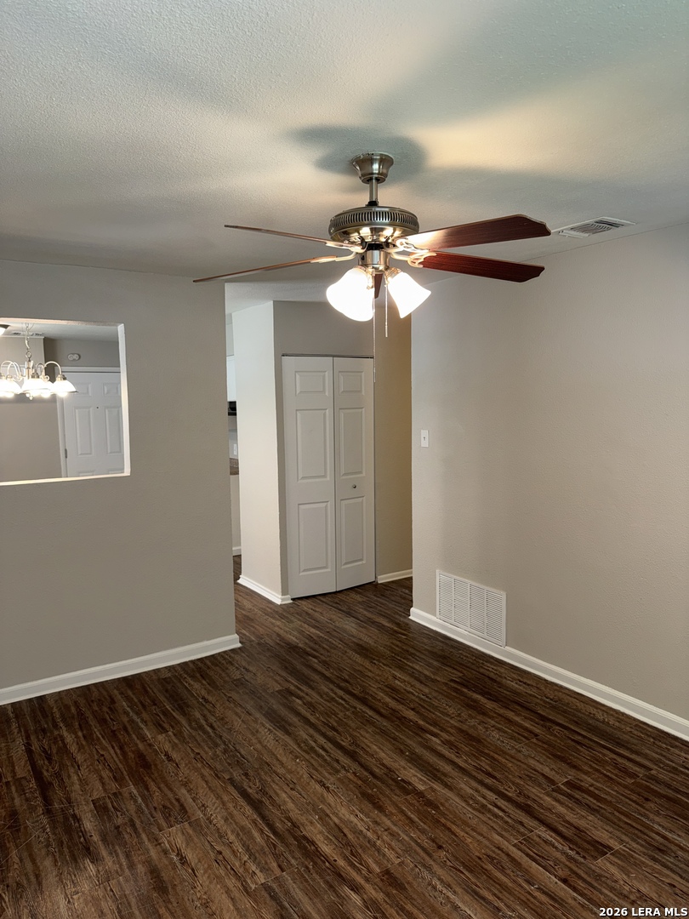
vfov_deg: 71.6
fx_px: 637
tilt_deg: -5.6
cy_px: 460
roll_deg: +0.9
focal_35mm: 24
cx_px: 344
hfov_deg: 56.8
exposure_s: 1/33
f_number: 1.78
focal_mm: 6.76
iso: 64
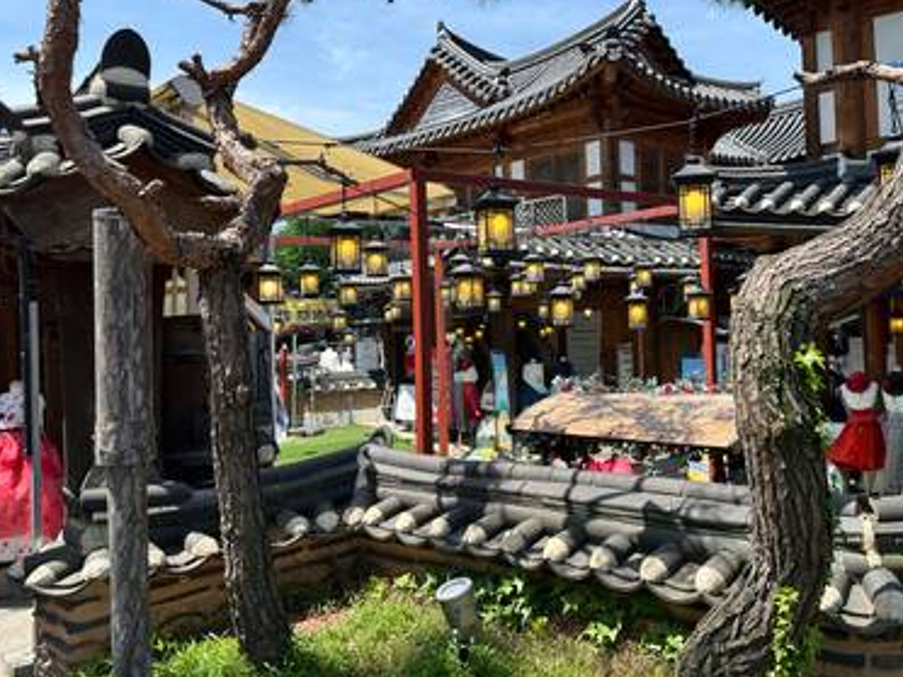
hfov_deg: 57.8
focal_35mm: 31
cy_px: 303
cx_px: 551
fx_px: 809
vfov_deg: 45.4
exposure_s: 1/1845
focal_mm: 6.86
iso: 80
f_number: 1.78
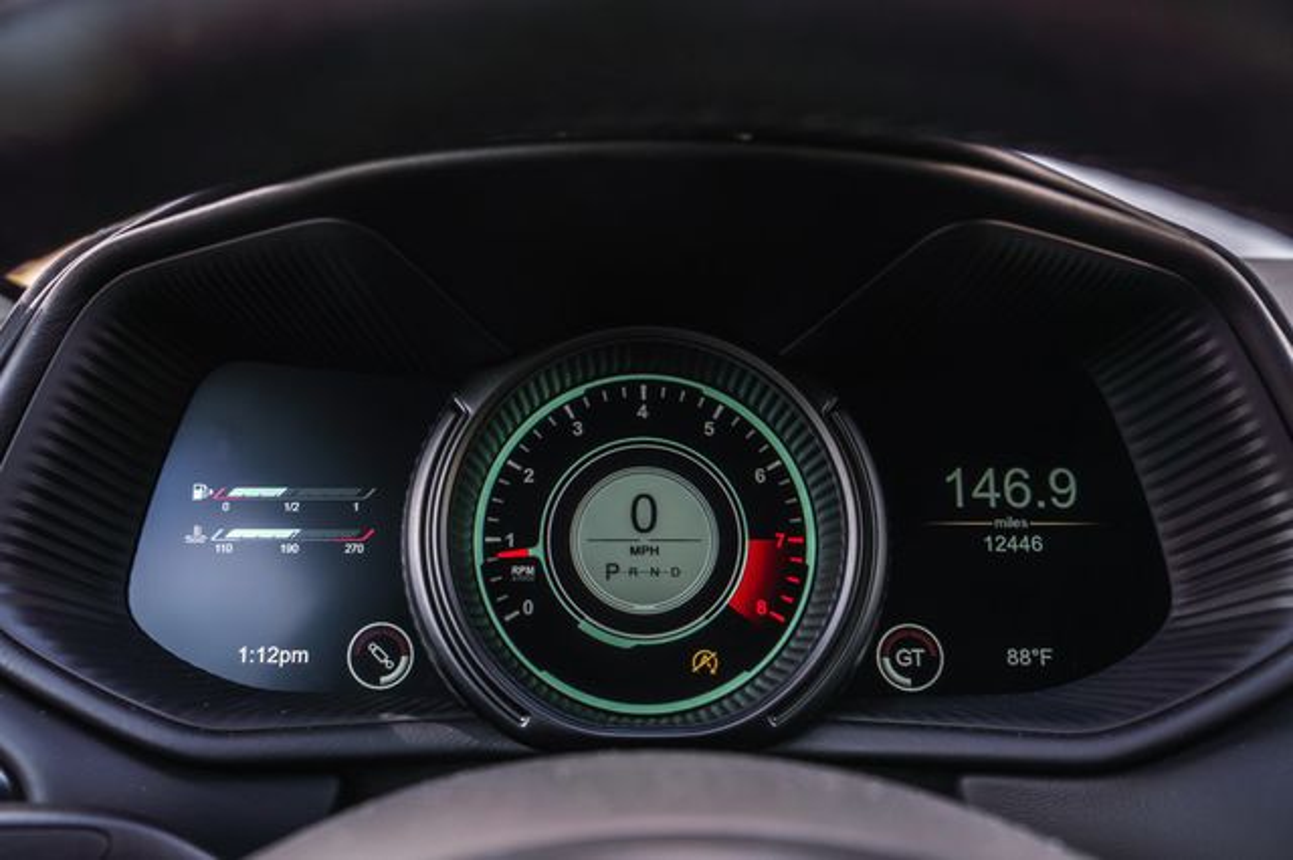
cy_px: 430
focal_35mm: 37
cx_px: 598
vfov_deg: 35.9
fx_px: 1330
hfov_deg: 51.8
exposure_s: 1/20
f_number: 8
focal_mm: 34
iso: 200
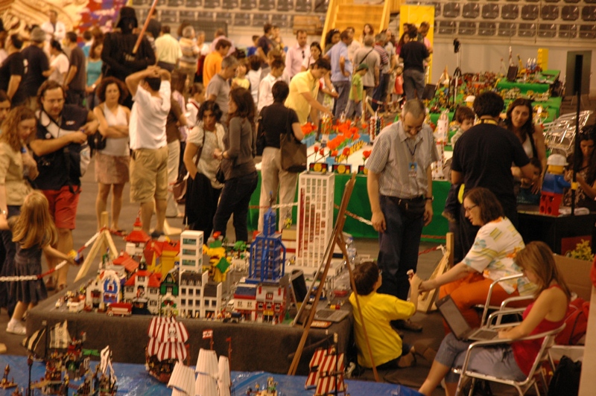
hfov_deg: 19.5
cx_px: 298
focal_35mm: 105
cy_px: 198
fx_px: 1737
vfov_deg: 13.0
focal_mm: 70
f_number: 4.5
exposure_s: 1/30
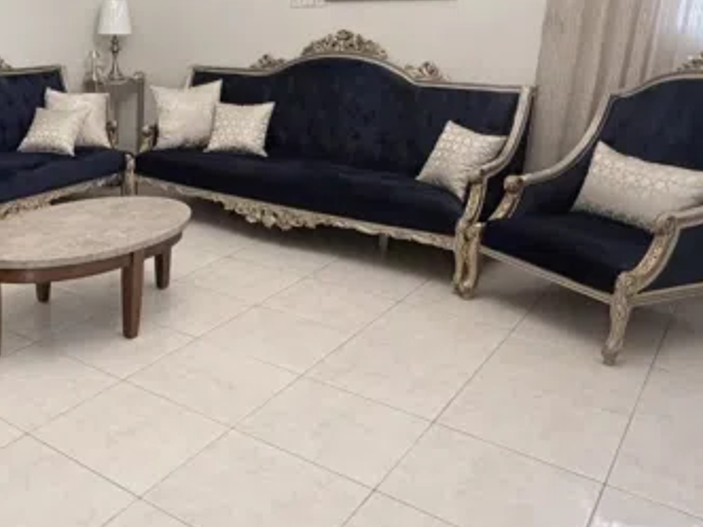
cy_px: 220
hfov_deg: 58.1
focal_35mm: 27
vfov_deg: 51.1
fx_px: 548
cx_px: 102
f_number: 2.2
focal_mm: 2.22
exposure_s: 1/60
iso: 400
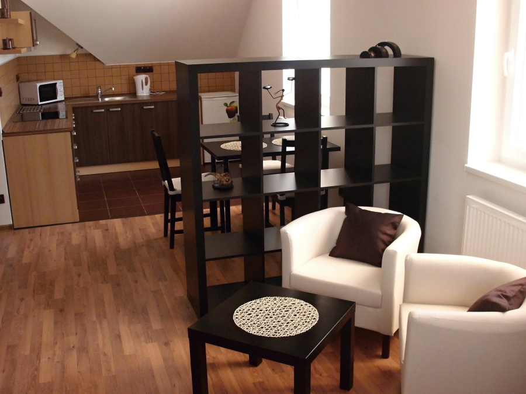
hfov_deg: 51.4
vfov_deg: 39.7
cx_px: 263
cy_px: 197
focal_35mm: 36
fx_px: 547
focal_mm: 6.3
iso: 200
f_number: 2.9
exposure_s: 1/60
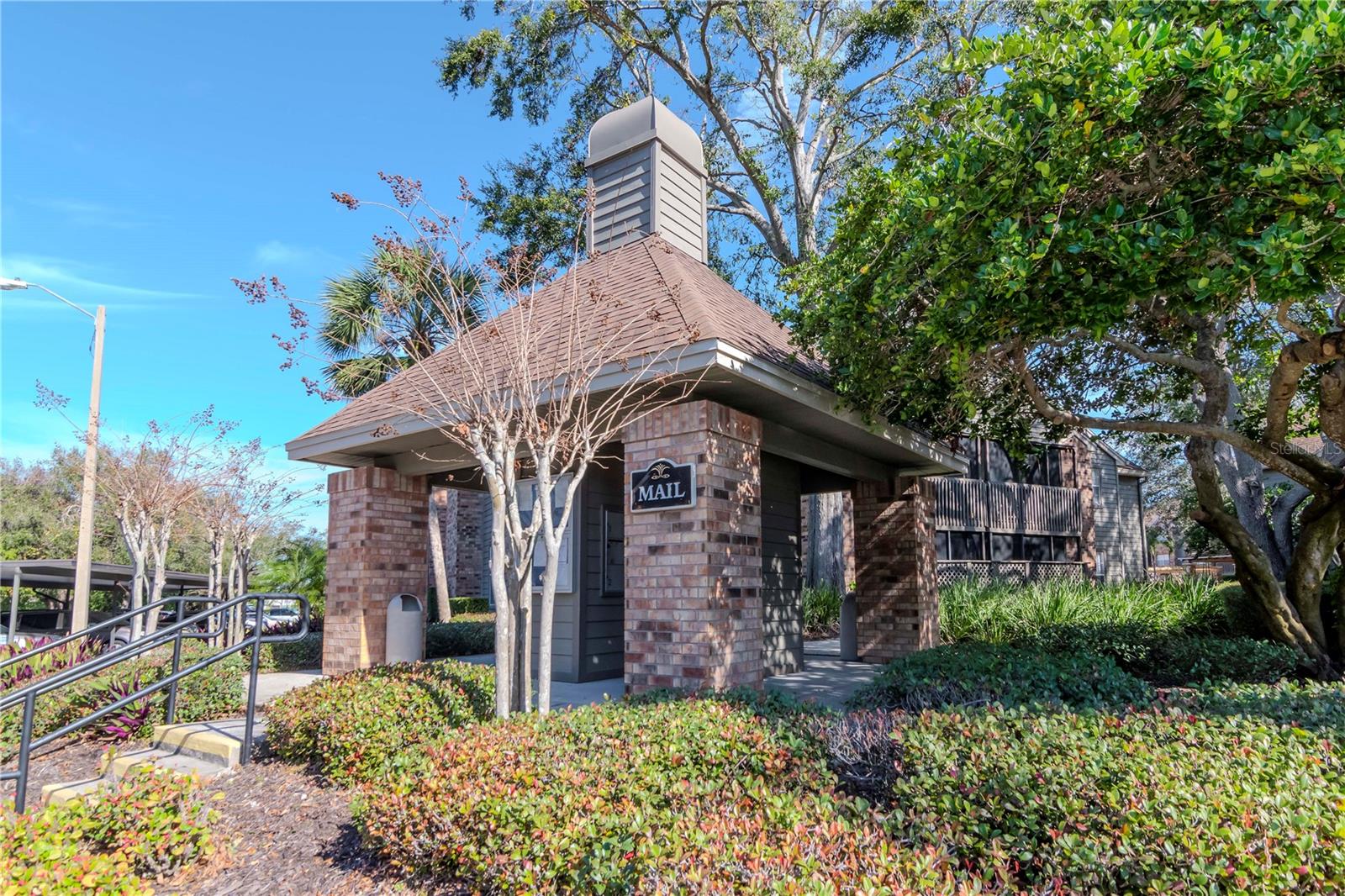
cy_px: 448
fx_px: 728
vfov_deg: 63.2
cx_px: 672
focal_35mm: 20
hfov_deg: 85.4
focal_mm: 13
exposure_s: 1/400
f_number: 9
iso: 640
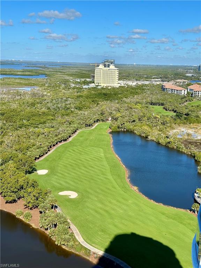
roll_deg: -2.1
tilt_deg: -11.2
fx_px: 372
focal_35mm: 48
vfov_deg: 39.7
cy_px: 134
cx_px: 100
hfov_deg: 30.3
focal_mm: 6.86
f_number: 1.78
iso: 64
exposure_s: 1/4566
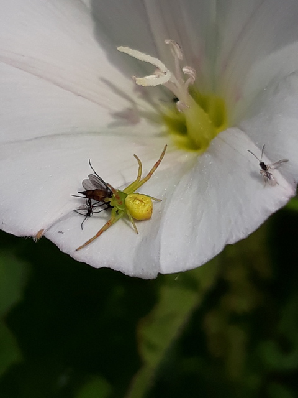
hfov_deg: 51.4
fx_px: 310
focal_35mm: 27
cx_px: 149
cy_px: 199
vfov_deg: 65.3
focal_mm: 3.71
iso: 40
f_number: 1.7
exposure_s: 1/2551
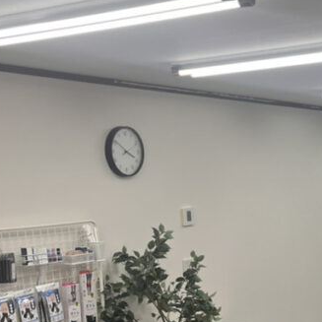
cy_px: 272
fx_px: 758
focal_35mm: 72
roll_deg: +2.1
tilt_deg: -7.7
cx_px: 316
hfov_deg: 23.1
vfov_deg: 23.5
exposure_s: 1/100
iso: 40
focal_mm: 5.1
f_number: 1.6
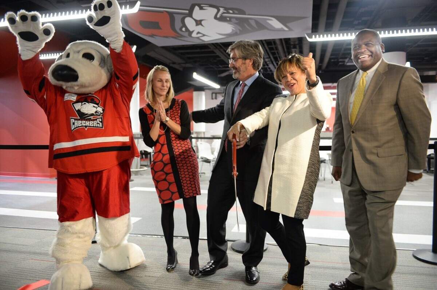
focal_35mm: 28
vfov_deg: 46.3
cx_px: 218
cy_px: 145
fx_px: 339
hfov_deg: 65.5
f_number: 2.8
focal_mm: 28
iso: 2500
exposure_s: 1/80
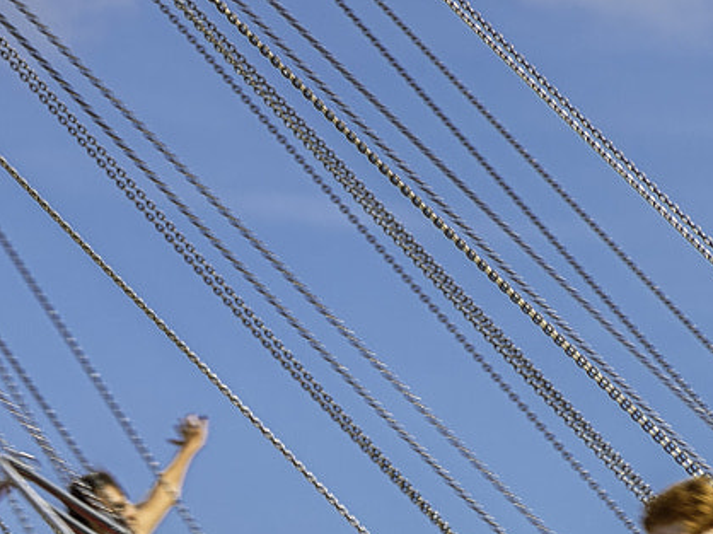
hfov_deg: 3.0
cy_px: 360
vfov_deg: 2.2
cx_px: 80
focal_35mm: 663
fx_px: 13648
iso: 50
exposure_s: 1/250
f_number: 6
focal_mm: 180
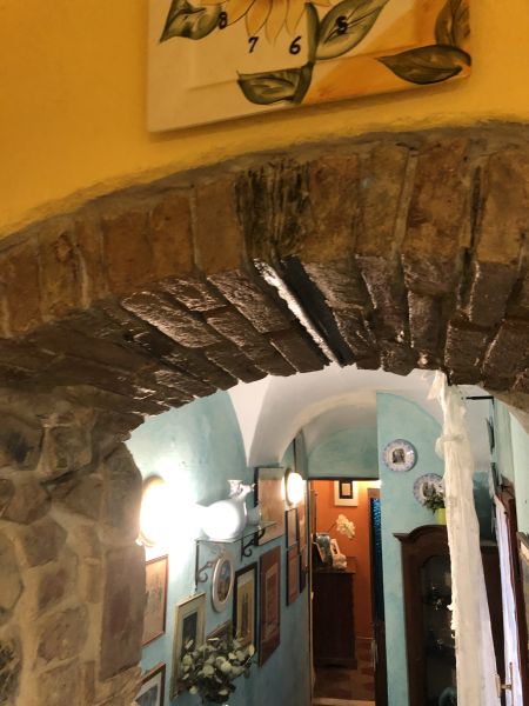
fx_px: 571
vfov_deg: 63.4
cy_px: 353
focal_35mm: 28
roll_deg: +2.9
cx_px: 264
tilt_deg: +6.3
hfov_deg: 49.7
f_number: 1.8
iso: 100
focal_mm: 3.99
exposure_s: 1/14
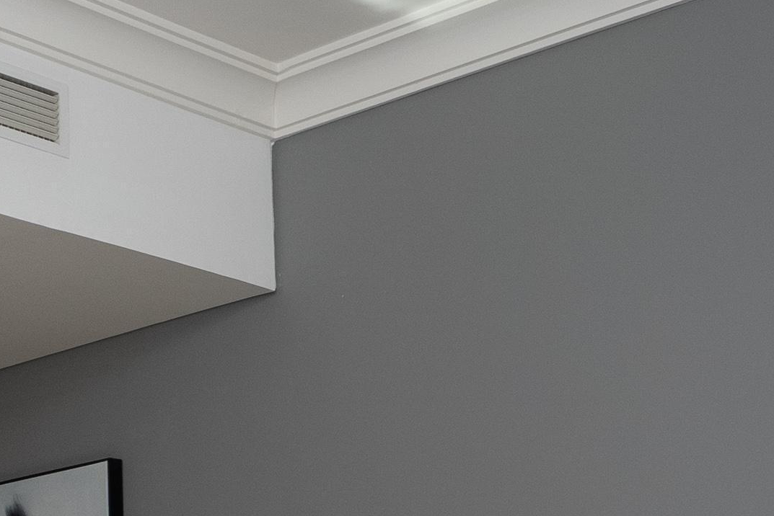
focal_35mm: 88
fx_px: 1892
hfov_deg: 23.1
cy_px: 724
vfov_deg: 14.7
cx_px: 340
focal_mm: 16
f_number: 4
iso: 2000
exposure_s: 1/100
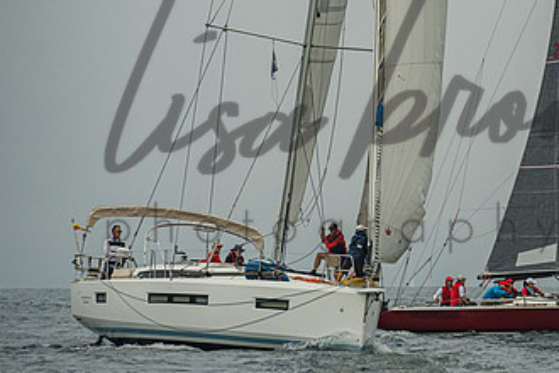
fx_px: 6350
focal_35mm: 409
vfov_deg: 3.4
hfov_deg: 5.0
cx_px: 485
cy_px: 121
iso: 400
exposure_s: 1/3200
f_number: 6.3
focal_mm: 200
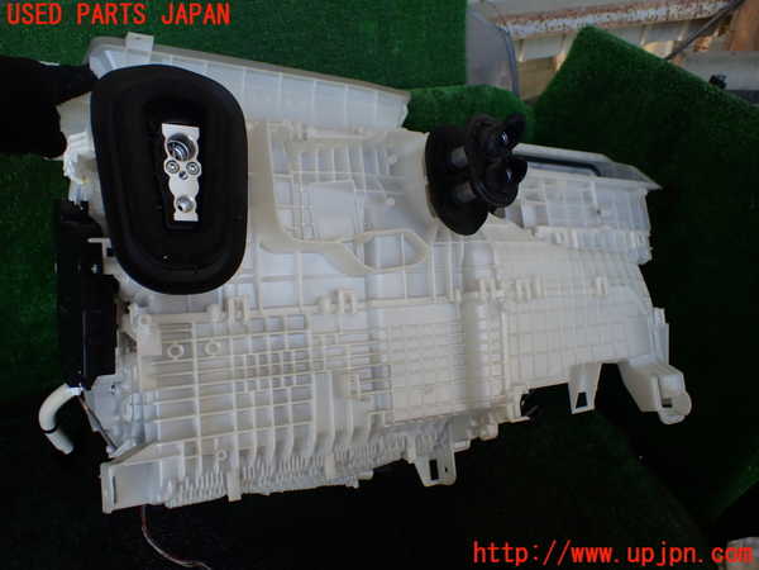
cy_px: 285
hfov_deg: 60.0
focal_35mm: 30
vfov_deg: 46.8
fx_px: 658
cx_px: 380
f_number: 2.3
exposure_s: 1/125
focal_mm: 5.4
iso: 125
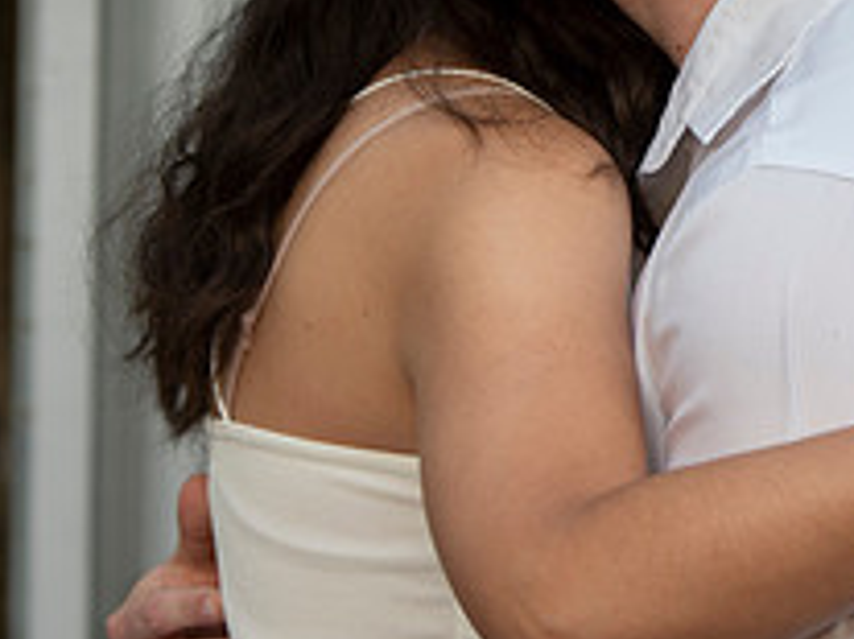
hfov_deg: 5.9
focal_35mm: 334
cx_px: 1013
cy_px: -22
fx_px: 8235
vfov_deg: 4.4
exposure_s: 1/200
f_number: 4
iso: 100
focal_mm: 105
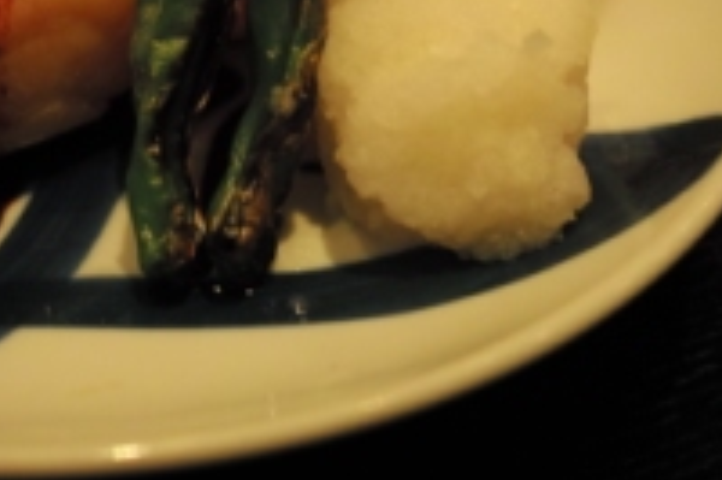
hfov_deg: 20.1
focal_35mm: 101
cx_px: 195
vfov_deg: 13.4
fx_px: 2024
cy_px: 23
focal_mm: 30
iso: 200
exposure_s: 1/5
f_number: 2.8
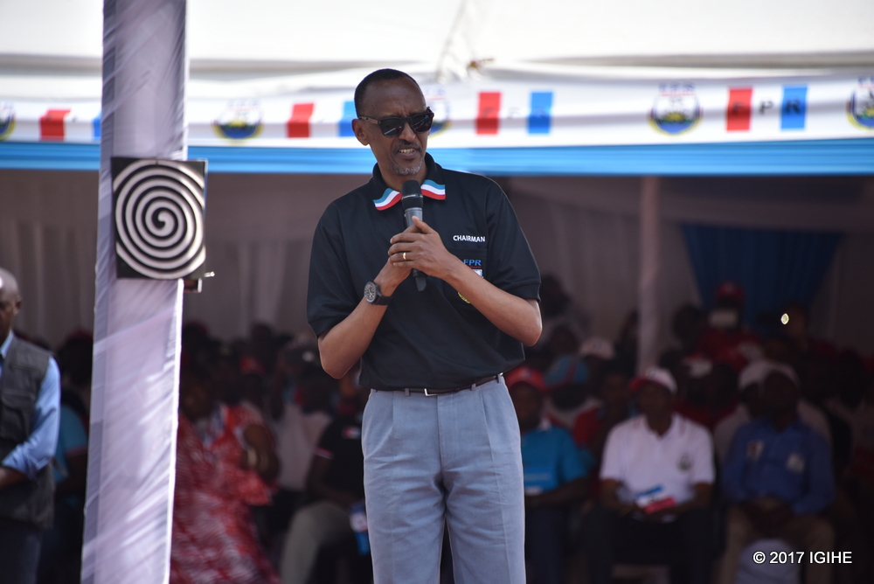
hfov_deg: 6.9
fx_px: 7287
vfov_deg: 4.6
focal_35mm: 300
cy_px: 292
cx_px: 437
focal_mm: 300
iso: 500
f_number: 5.6
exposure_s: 1/1600
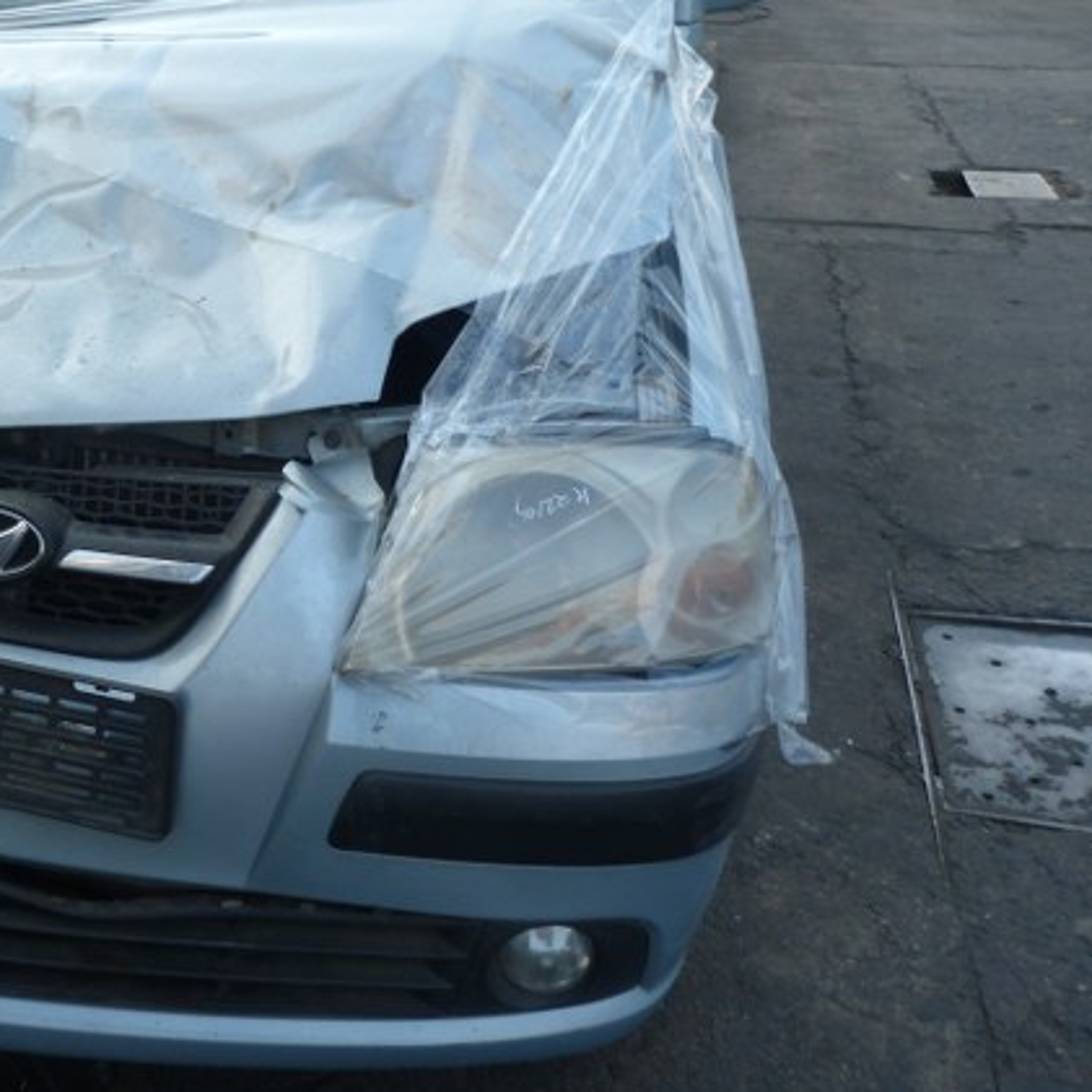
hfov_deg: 37.9
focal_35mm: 42
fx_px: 1499
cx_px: 156
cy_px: 366
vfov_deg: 39.6
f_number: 3.6
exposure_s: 1/100
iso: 80
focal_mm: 4.5
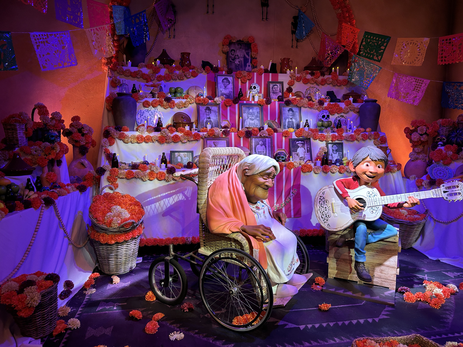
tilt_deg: -8.4
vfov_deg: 53.1
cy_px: 174
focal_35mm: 26
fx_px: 348
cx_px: 232
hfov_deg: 67.3
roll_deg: -0.7
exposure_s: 1/60
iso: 125
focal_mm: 5.7
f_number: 1.5
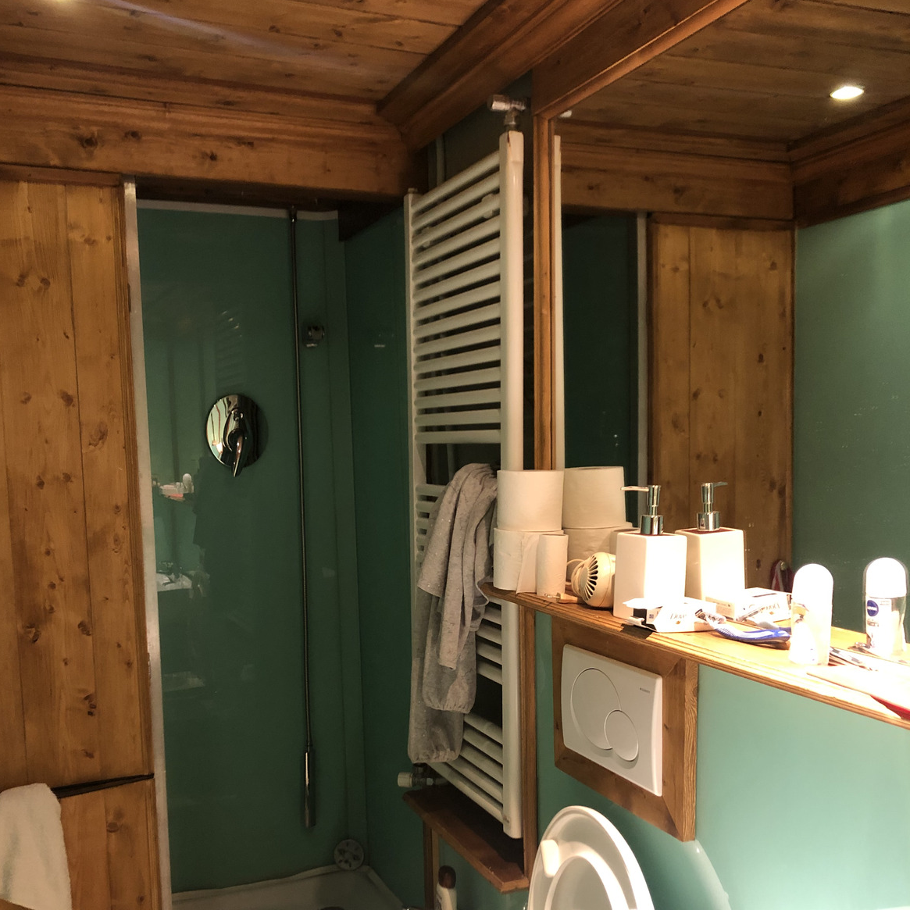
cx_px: 448
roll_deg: +1.2
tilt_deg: -6.2
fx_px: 1011
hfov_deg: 48.4
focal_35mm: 34
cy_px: 560
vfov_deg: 48.1
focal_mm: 4
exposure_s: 1/9
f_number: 1.8
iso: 100
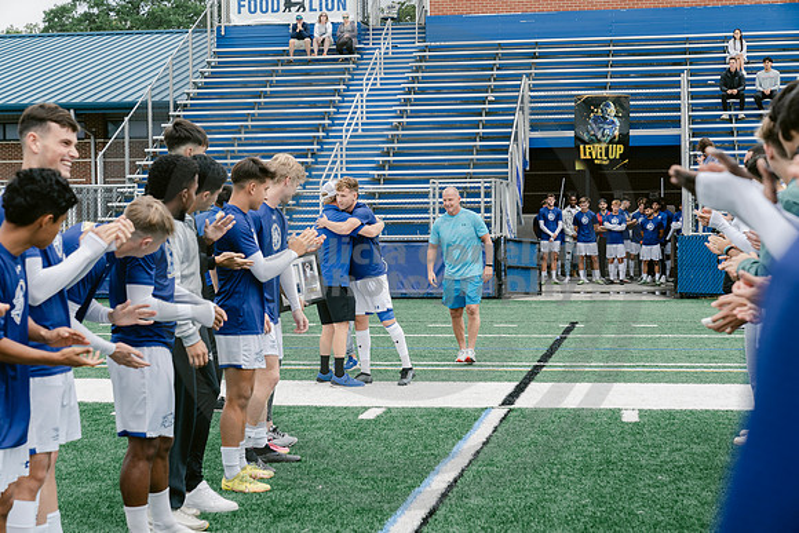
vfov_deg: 19.5
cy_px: 266
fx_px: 1554
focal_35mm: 70
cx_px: 400
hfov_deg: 28.8
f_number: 5.6
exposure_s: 1/500
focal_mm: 70
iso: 400
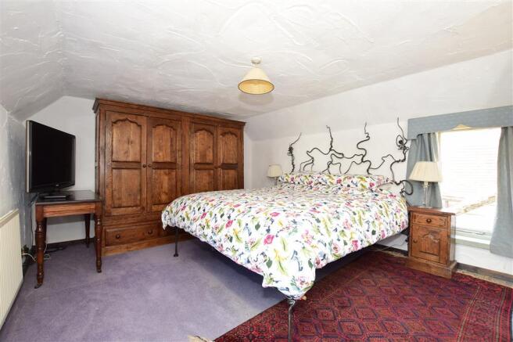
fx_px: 214
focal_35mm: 15
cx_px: 256
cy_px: 171
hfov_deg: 100.4
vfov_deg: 77.3
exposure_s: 1/30
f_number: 7.1
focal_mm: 10
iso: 400
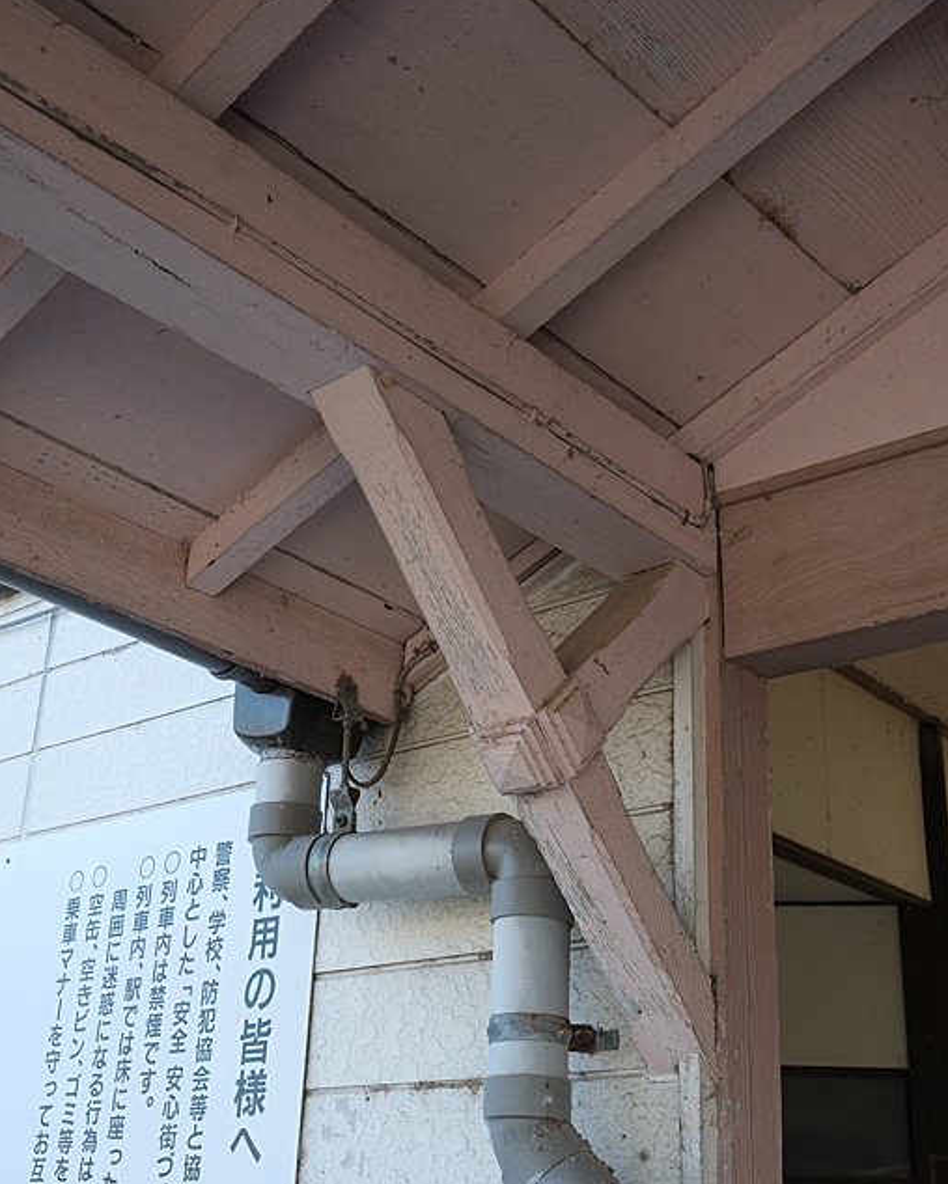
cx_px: 474
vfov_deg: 43.8
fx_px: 1473
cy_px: 632
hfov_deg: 35.7
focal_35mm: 42
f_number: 6.4
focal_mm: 24.8
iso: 125
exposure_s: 1/52
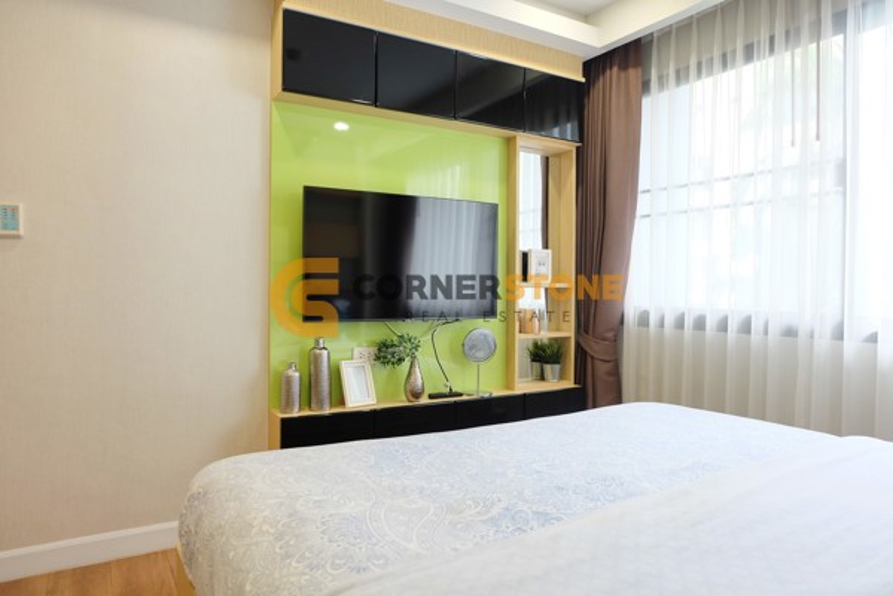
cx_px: 446
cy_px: 298
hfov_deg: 73.7
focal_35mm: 24
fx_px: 595
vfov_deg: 53.1
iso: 640
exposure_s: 1/30
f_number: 4
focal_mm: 16
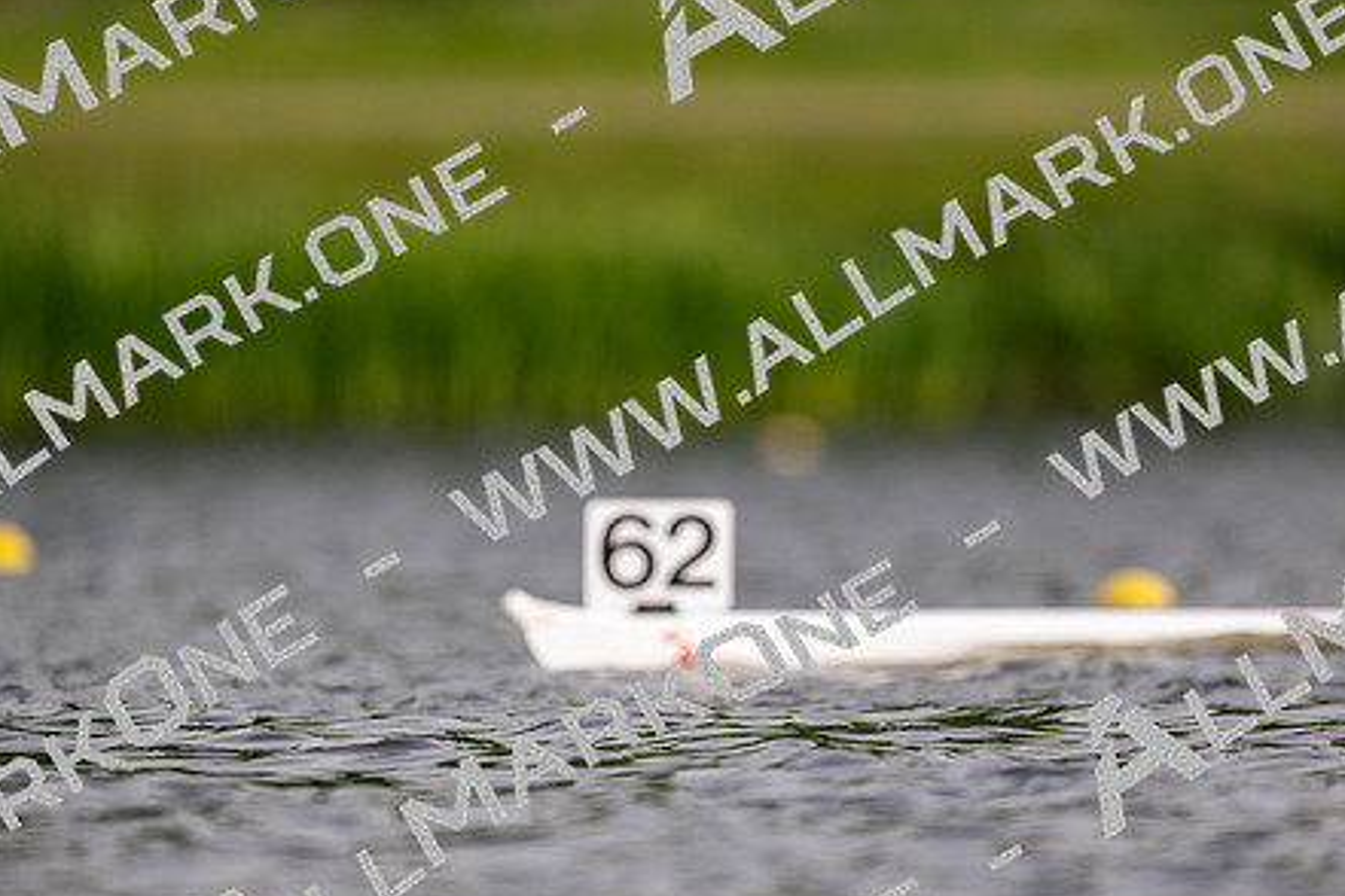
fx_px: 29476
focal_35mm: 789
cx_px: 827
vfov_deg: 1.7
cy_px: 550
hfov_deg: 2.6
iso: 280
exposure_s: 1/2500
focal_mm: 600
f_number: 4
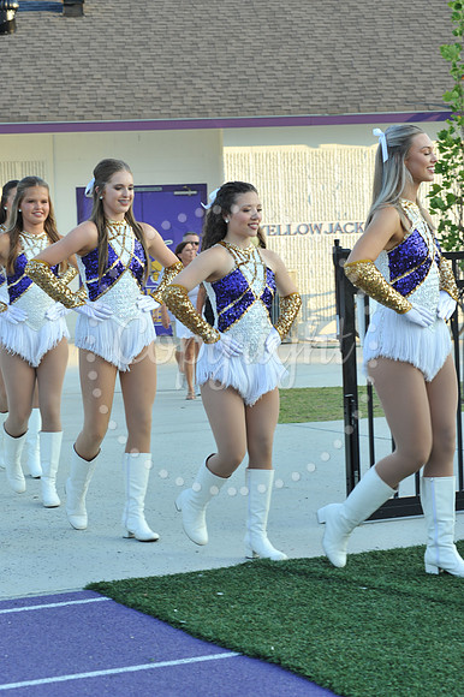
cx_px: 232
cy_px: 348
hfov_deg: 13.7
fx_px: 1935
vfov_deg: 20.4
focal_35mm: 100
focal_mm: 100
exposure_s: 1/125
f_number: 8
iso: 400
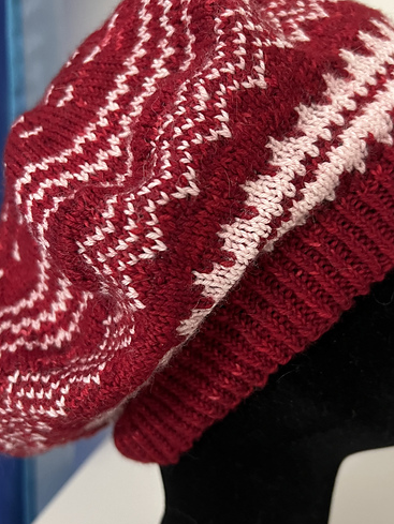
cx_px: 223
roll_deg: +0.6
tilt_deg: -3.0
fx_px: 516
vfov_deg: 53.9
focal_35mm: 34
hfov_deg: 41.7
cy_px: 273
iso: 500
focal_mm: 5.7
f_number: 1.5
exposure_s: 1/25
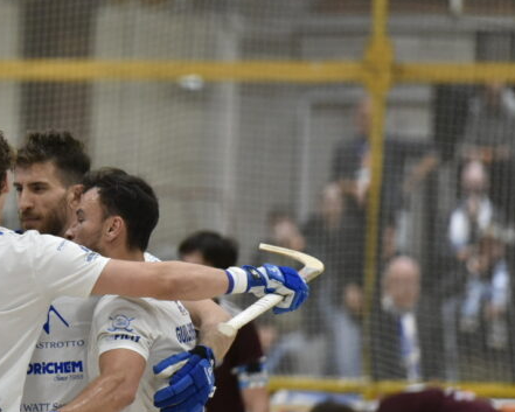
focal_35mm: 426
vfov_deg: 3.6
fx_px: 6495
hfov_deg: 4.5
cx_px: -6
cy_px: 169
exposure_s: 1/800
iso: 4000
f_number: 2.8
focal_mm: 200
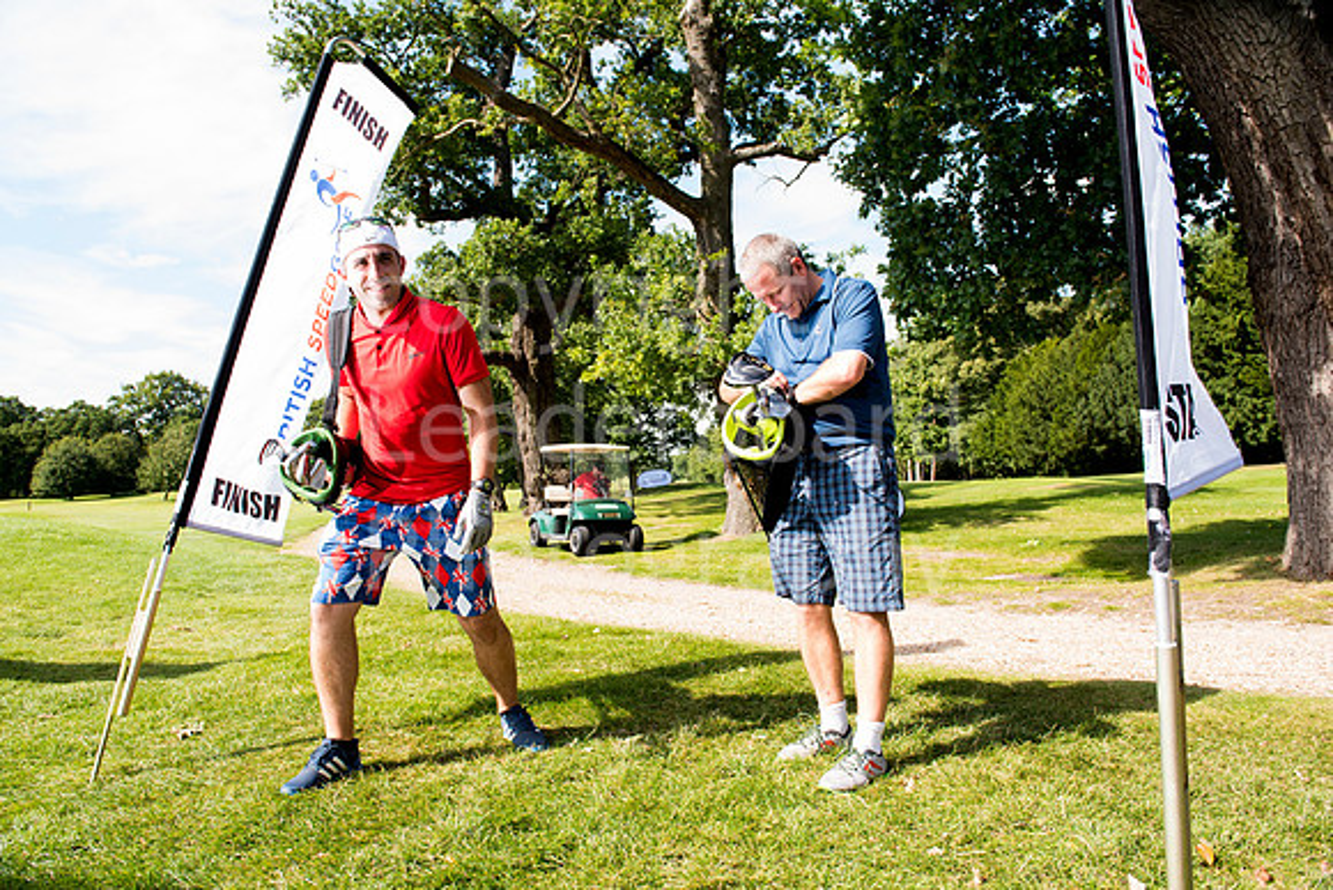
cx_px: 666
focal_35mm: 24
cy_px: 445
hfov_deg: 73.7
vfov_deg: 53.2
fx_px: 889
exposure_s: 1/200
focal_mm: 24
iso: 200
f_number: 5.6
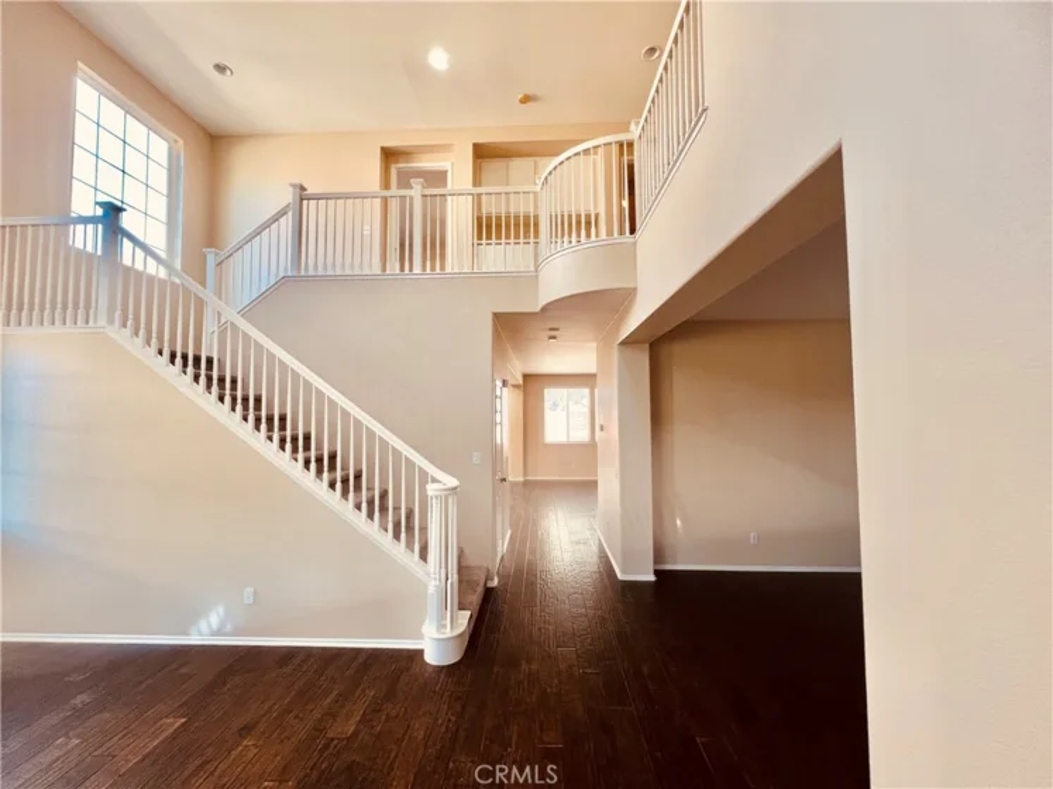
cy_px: 394
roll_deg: +0.6
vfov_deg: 89.9
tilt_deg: +2.9
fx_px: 395
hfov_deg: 106.2
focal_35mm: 13
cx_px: 526
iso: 160
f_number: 1.8
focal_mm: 1.57
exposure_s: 1/60
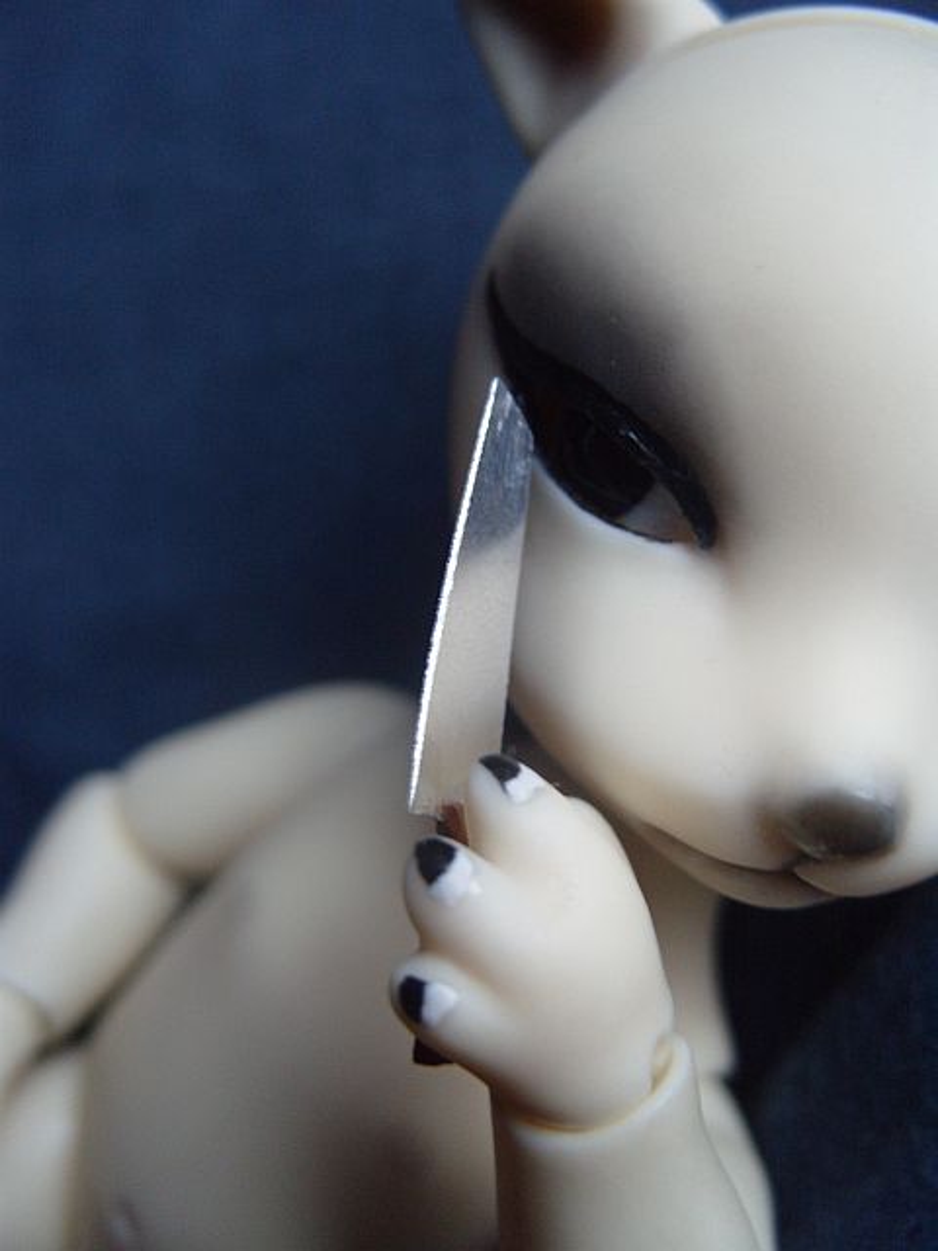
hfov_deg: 40.7
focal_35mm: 35
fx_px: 1265
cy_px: 626
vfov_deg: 52.6
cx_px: 469
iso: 200
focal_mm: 7.8
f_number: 2.8
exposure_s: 1/10
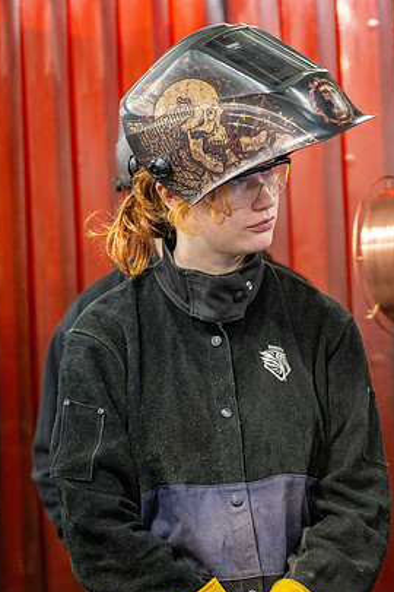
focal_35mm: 110
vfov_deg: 18.6
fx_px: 1806
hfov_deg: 12.4
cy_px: 304
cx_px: 348
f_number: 2.8
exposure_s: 1/320
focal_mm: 66
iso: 800
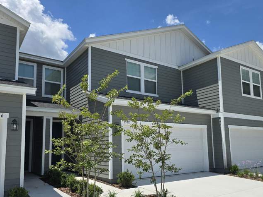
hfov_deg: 61.6
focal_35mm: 29
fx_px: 220
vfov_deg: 48.0
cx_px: 132
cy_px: 118
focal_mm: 6.3
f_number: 1.7
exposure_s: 1/1250
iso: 12
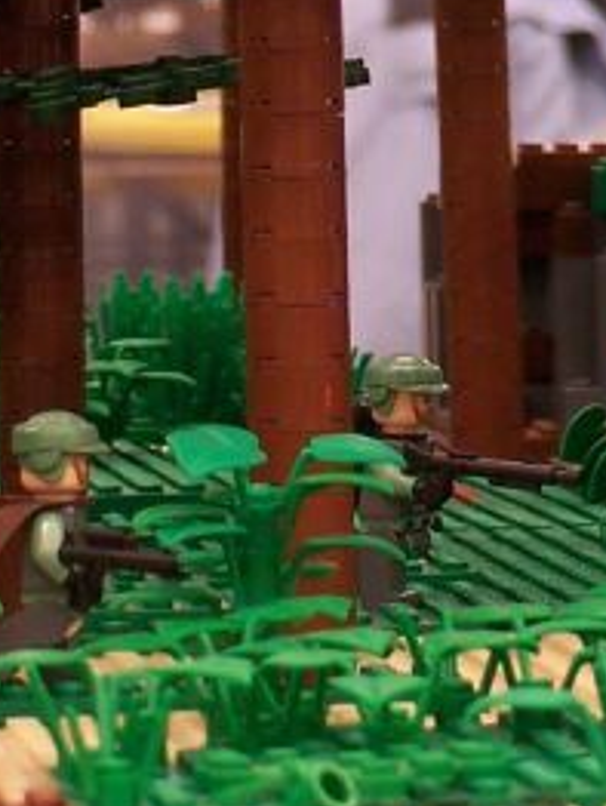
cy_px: -726
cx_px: 935
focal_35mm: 320
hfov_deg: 4.6
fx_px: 7457
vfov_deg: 6.0
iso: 80
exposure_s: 1/2
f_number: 3.2
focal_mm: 13.7
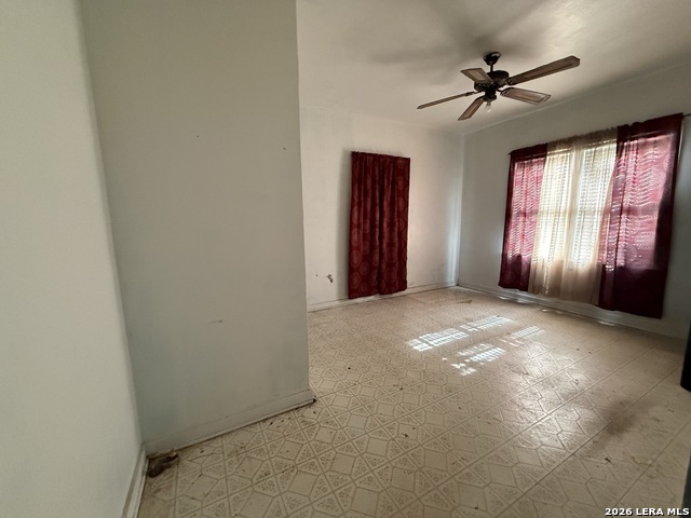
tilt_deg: -8.7
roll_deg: +0.3
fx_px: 279
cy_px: 259
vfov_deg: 85.7
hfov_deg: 102.1
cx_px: 346
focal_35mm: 14
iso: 1000
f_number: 2.2
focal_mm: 2.22
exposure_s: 1/60
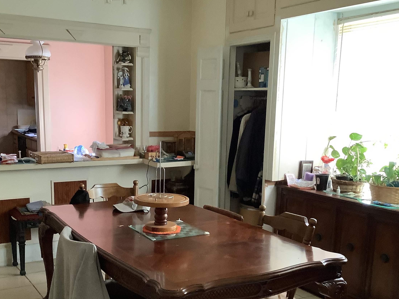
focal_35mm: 43
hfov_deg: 43.8
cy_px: 200
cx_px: 177
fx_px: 496
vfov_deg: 33.3
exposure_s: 1/60
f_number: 2.4
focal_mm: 3.3
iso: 320
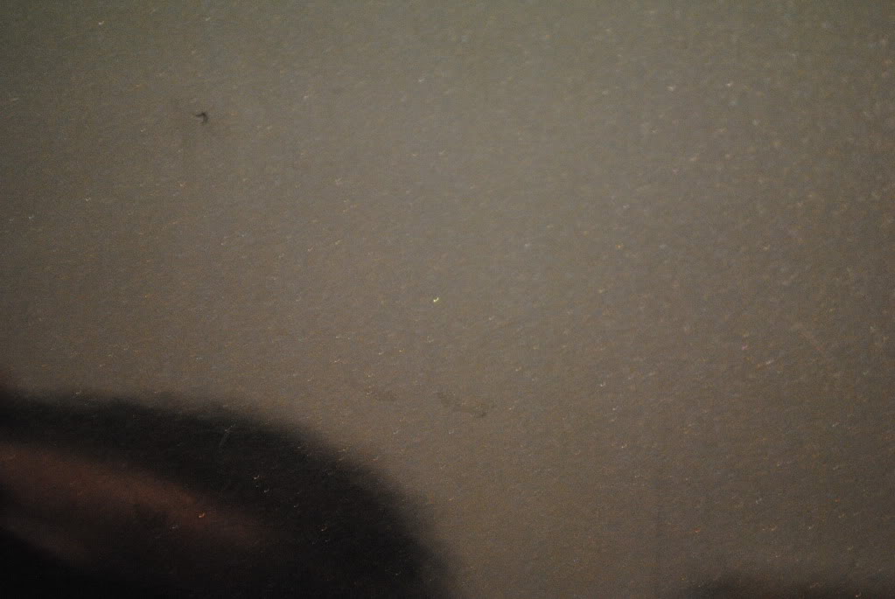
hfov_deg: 24.6
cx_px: 448
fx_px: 2054
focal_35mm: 82
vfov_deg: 16.6
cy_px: 300
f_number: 5.6
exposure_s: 1/25
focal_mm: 55
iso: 1600
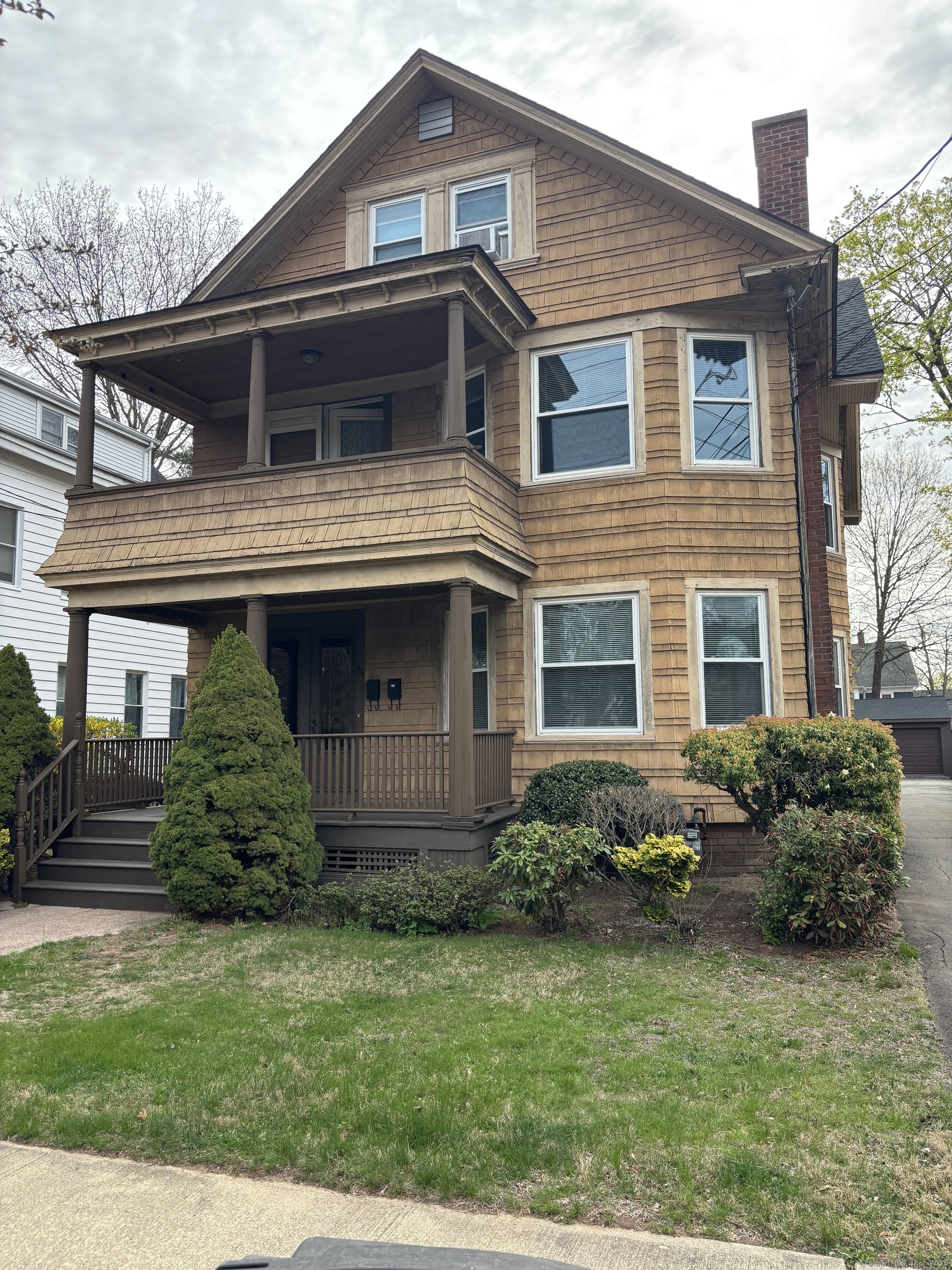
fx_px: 953
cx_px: 476
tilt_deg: +6.9
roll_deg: +0.6
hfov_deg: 53.1
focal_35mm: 26
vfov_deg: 67.3
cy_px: 635
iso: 50
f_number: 1.6
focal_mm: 5.96
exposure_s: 1/880
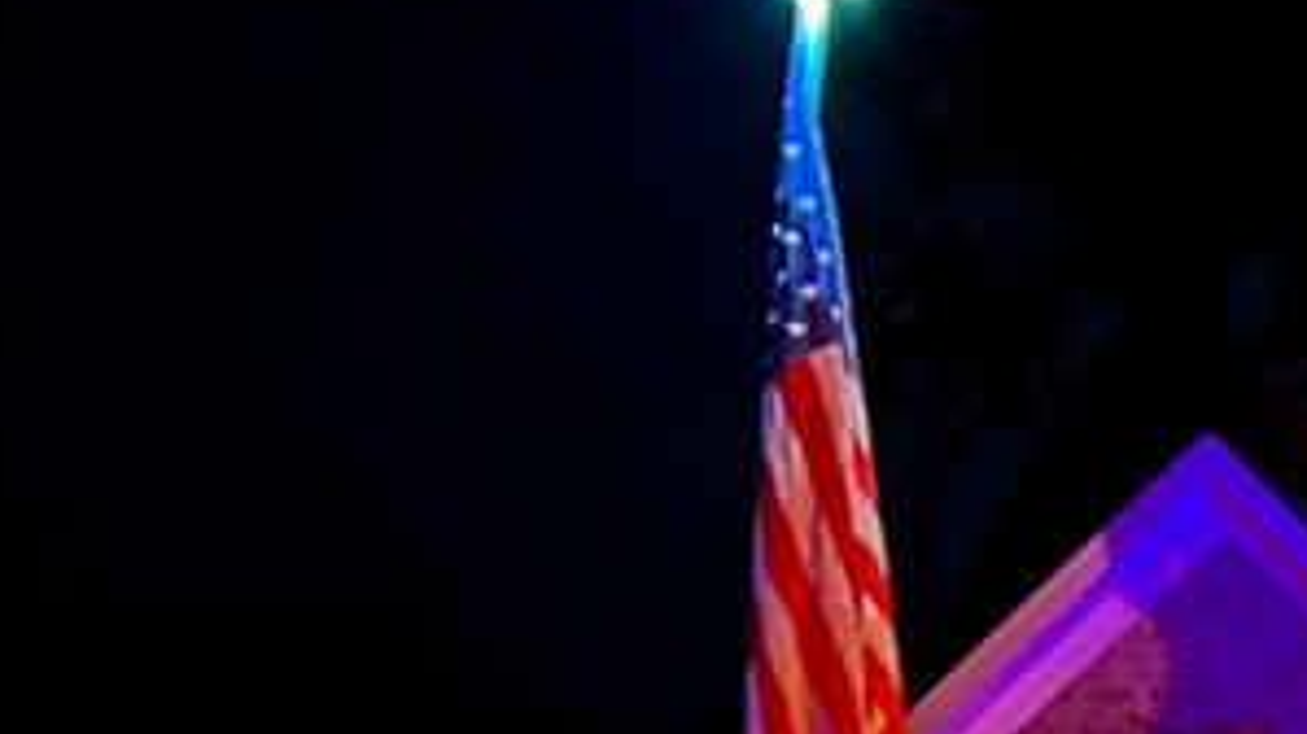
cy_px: 998
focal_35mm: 142
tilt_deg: +2.9
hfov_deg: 13.1
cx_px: 2618
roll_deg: +0.0
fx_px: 4920
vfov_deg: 8.4
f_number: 1.5
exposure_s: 1/5
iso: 800
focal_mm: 5.7
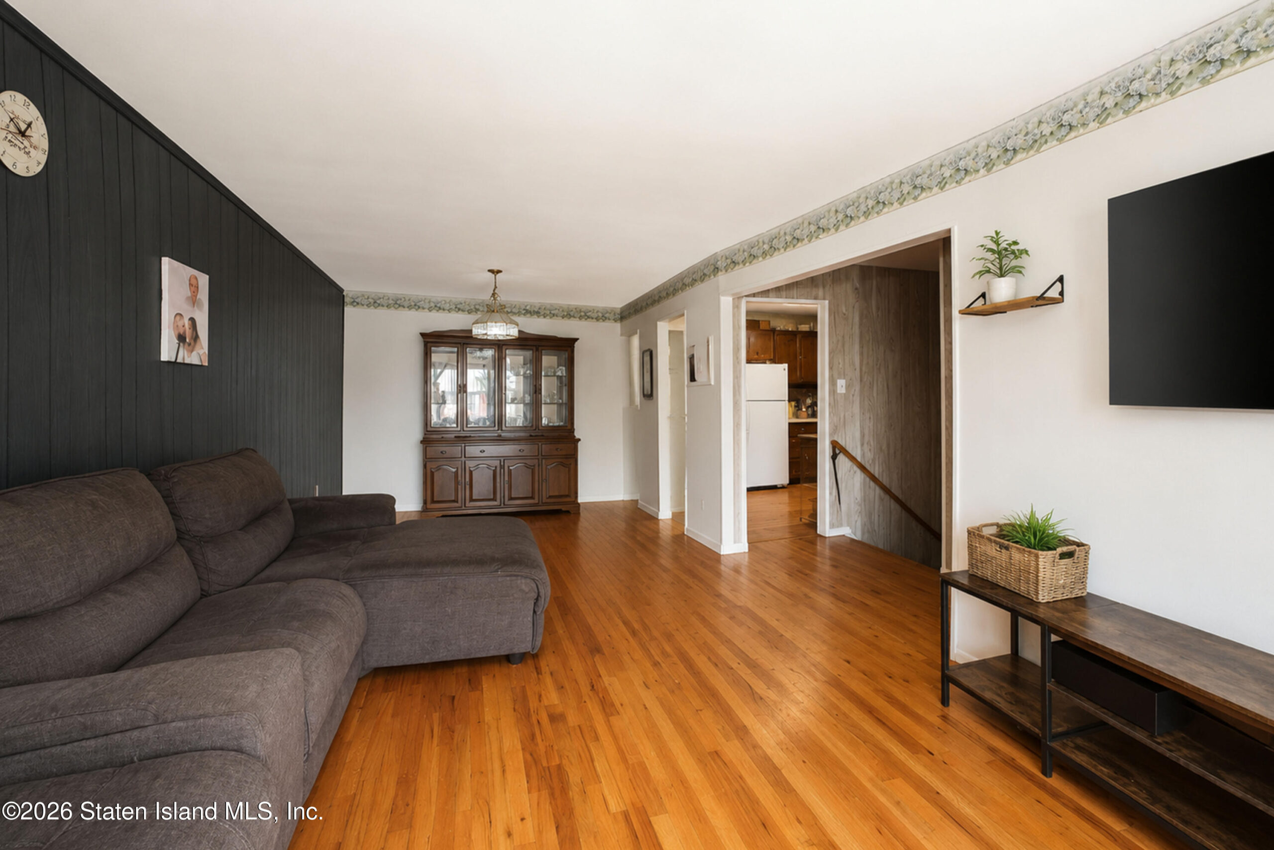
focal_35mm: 15
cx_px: 637
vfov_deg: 77.3
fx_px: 531
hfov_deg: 100.4
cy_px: 425
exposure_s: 1/60
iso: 2000
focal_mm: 10
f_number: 7.1
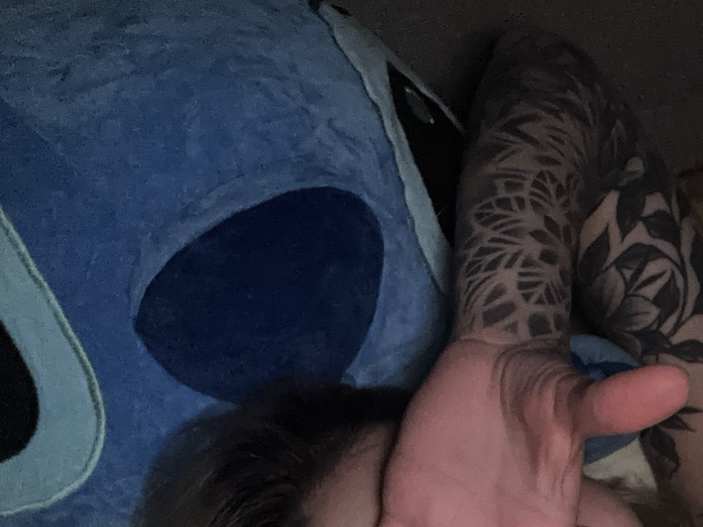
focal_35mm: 57
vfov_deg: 24.1
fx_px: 1157
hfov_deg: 33.0
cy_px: 565
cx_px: 547
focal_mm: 2.69
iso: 400
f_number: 1.9
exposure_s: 1/16
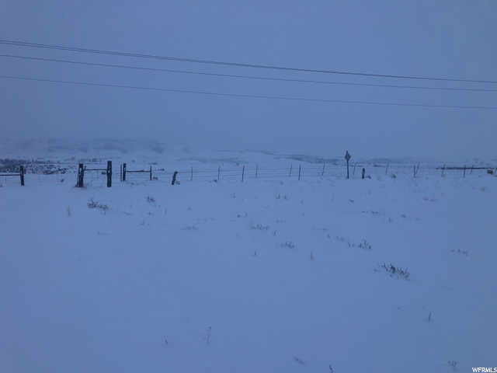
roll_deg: -0.8
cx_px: 248
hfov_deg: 63.4
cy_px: 186
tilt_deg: -4.7
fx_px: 402
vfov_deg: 49.7
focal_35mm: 28
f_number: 1.8
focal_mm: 3.99
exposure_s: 1/120
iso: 64
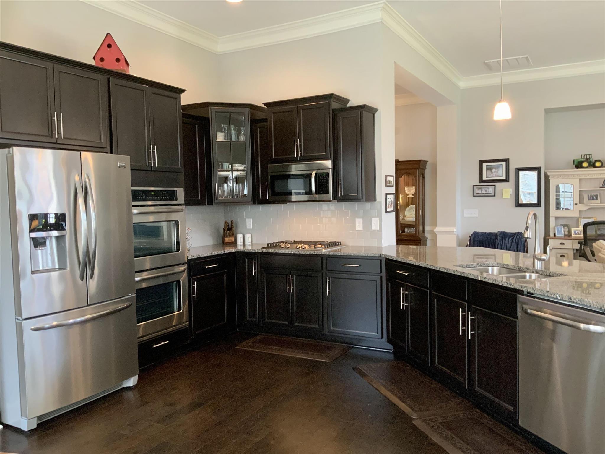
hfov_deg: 61.7
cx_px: 302
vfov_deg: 48.2
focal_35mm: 29
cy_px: 227
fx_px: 507
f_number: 1.8
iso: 250
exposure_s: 1/60
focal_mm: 3
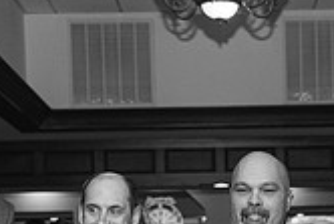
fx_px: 1105
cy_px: 348
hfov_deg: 17.1
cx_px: 266
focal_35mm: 119
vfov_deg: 11.0
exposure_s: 1/200
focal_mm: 34
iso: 800
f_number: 4
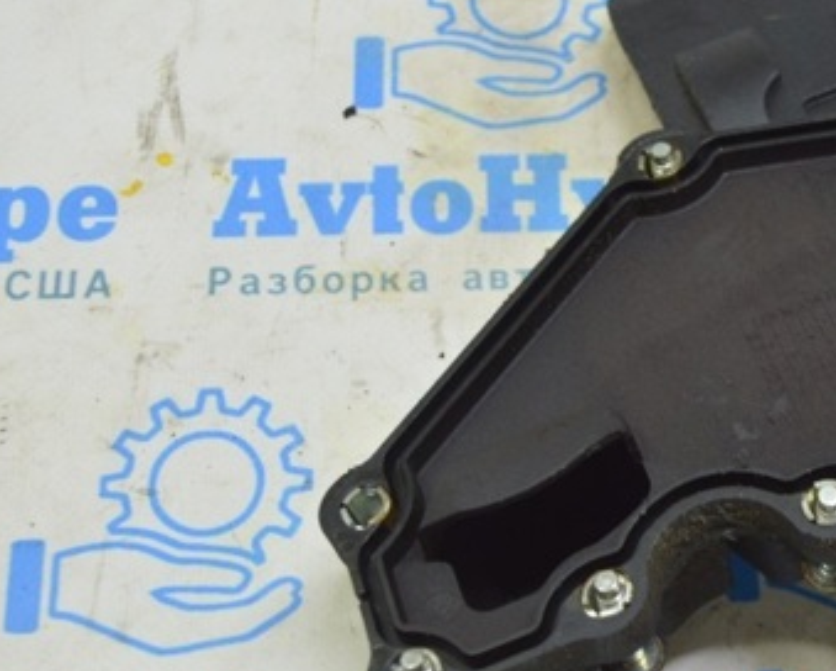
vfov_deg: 20.0
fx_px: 1904
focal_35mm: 77
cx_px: 742
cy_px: 322
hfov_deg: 24.1
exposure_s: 1/20
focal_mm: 29
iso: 400
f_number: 5.6
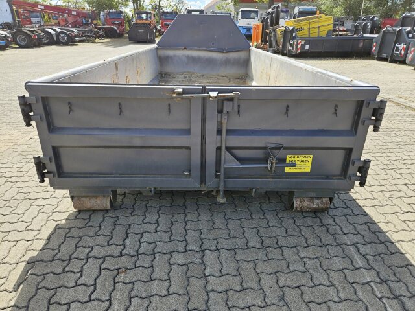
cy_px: 156
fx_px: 276
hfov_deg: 73.9
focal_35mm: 23
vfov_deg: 58.9
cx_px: 208
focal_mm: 5.4
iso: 25
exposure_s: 1/769
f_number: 1.8
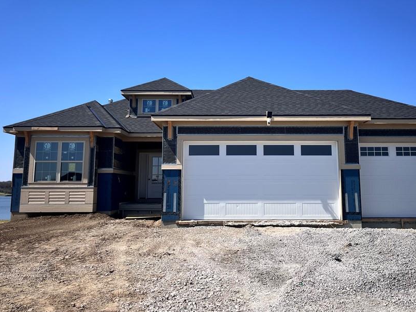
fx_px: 397
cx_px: 229
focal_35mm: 33
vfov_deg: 42.7
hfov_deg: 55.3
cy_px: 123
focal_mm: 5.1
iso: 50
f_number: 1.6
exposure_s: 1/4149
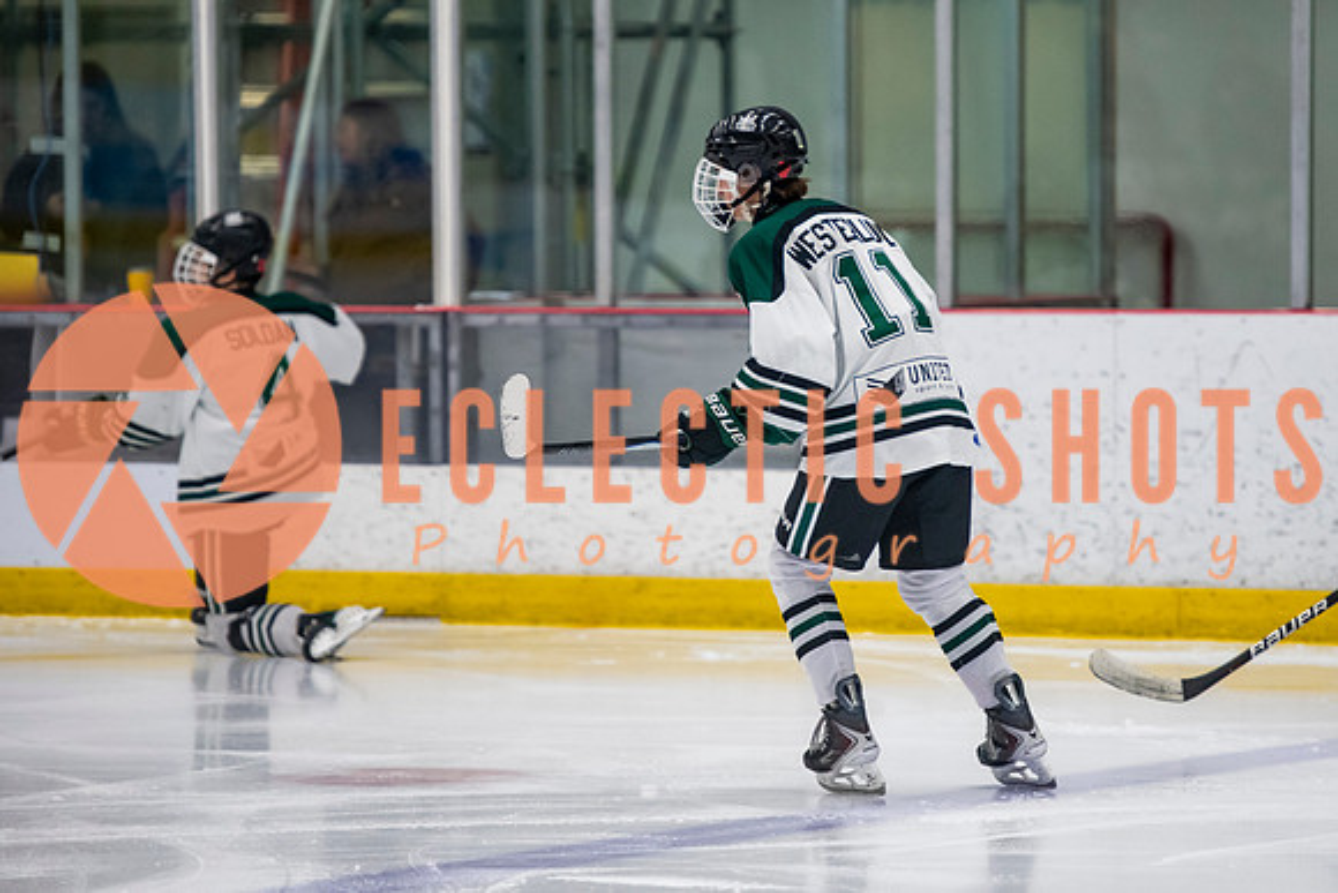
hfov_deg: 8.0
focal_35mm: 258
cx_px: 815
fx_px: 9597
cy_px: 375
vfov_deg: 5.3
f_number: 3.2
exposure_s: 1/640
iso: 2000
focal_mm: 180
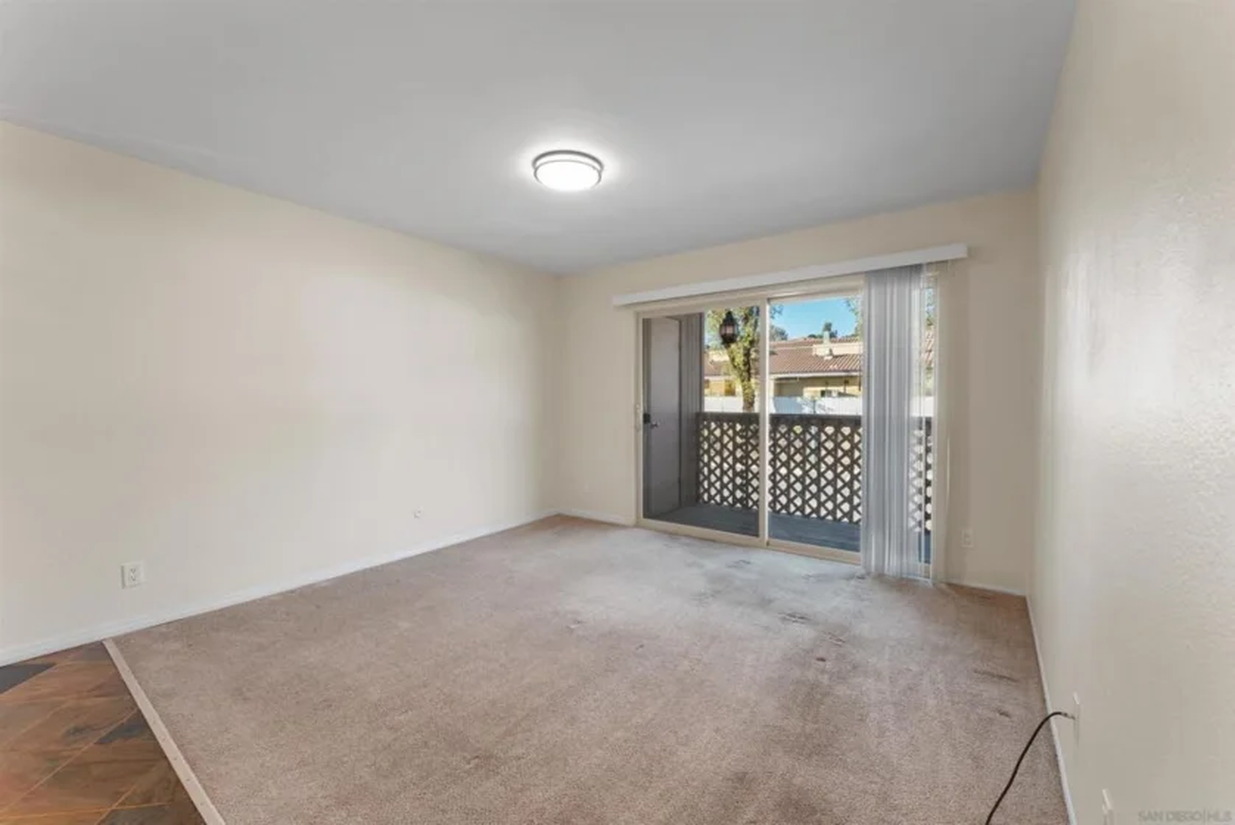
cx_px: 618
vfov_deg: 81.3
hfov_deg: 104.2
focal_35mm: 14
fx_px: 481
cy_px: 412
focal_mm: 14
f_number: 9
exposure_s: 1/3
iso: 640
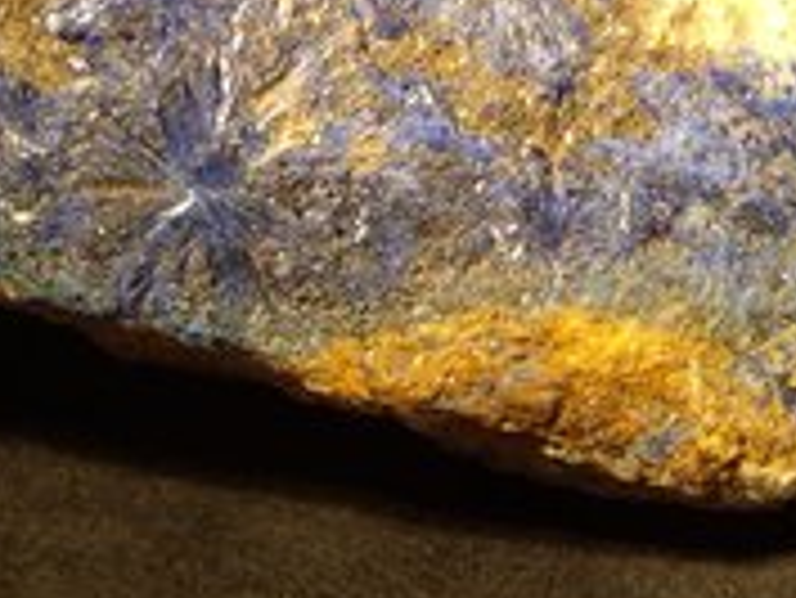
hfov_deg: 22.7
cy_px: -9
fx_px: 1979
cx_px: 454
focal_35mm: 86
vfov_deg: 16.8
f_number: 2.7
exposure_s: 1/60
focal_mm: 6.2
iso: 100
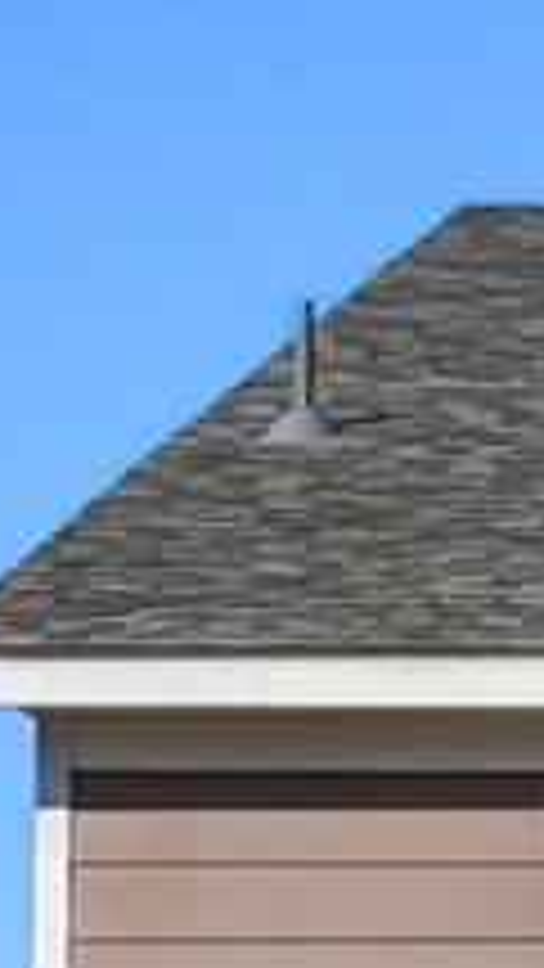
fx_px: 9792
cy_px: 1742
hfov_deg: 3.0
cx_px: 2428
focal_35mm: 382
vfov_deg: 5.6
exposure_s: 1/2500
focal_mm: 49
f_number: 11
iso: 800
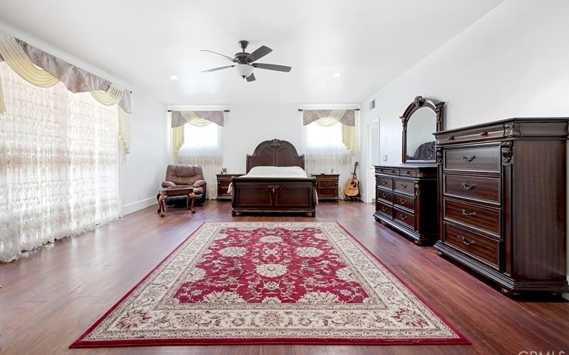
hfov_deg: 97.8
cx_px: 275
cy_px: 167
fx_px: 248
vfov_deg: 71.2
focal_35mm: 16
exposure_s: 1/2
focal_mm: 10
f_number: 8
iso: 500
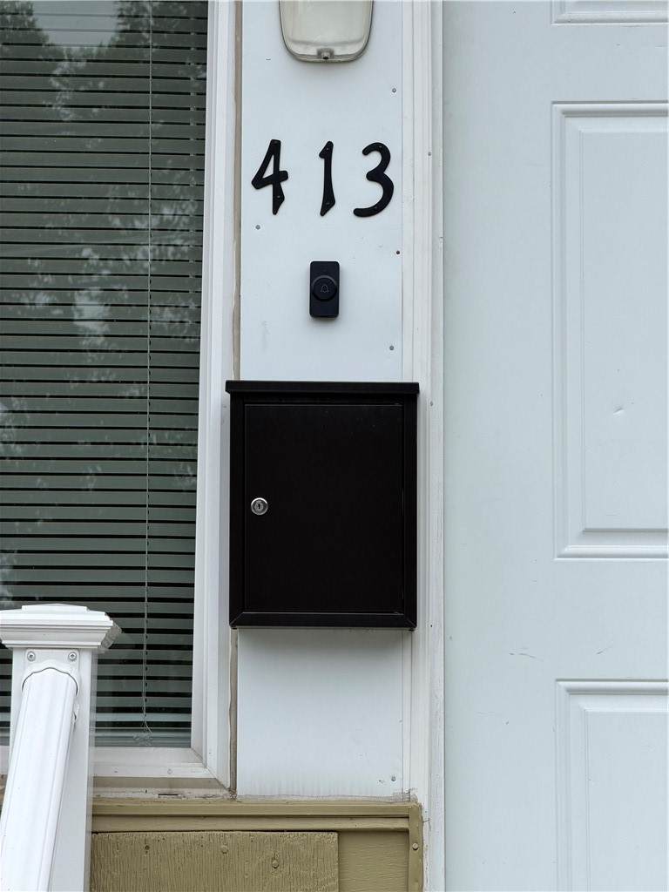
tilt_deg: +7.7
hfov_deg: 14.8
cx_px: 334
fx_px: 2577
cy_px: 446
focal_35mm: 100
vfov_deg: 19.6
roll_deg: -0.5
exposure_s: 1/277
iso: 50
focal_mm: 16.89
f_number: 2.8
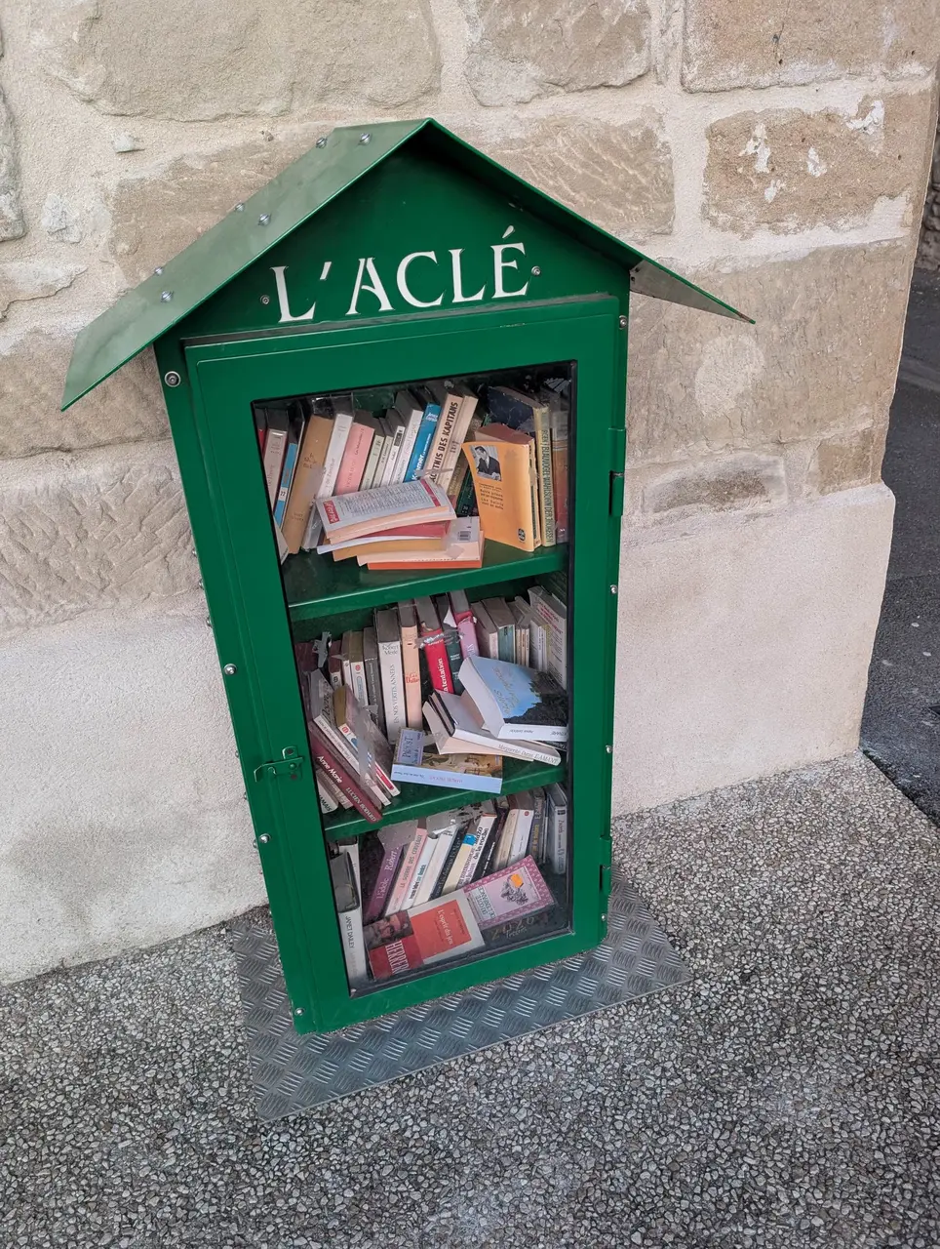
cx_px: 470
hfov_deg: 56.9
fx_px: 867
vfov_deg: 71.5
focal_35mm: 24
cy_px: 624
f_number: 1.68
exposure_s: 1/44.6
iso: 499
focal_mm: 6.9
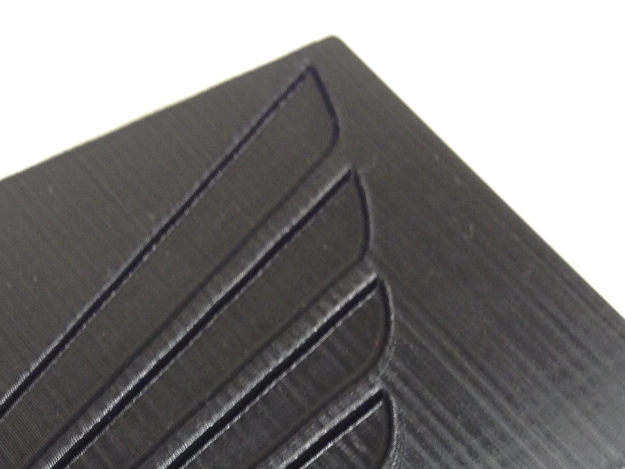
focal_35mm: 87
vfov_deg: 16.1
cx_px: 217
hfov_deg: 22.4
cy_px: 617
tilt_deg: -59.9
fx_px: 1571
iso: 80
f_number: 2.4
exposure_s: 1/20
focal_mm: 4.12
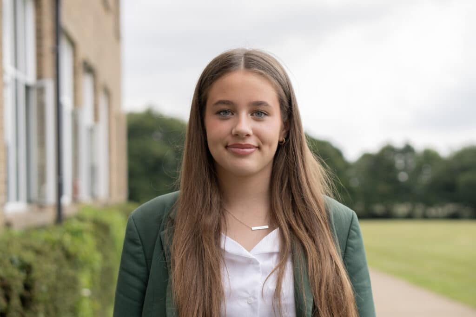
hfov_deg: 27.0
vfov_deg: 18.2
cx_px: 238
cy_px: 158
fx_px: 992
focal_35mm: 75
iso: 200
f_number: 2.8
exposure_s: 1/1250
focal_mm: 50
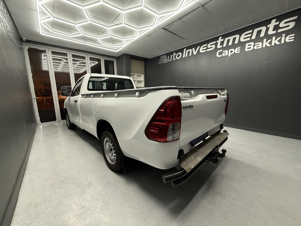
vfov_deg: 85.7
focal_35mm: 14
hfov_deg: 102.1
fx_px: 122
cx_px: 150
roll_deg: +1.8
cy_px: 113
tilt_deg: -8.6
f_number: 2.2
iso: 250
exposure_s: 1/100
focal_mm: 2.22
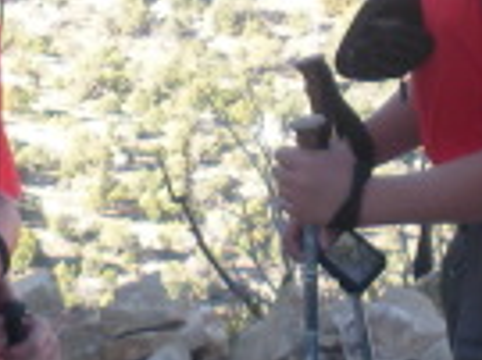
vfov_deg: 6.9
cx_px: 328
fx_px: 2963
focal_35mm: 213
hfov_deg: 9.3
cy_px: -18
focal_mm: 6.3
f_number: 3.5
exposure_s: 1/90.1
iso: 64
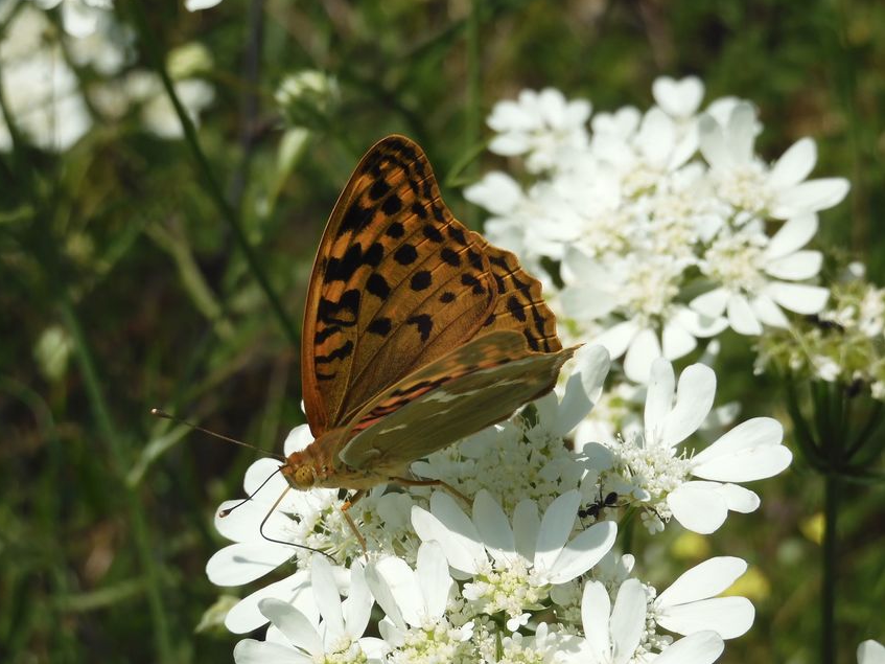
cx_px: 440
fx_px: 3477
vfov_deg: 10.9
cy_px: 330
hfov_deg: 14.5
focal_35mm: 136
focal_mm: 24.1
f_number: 5
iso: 100
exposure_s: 1/1000
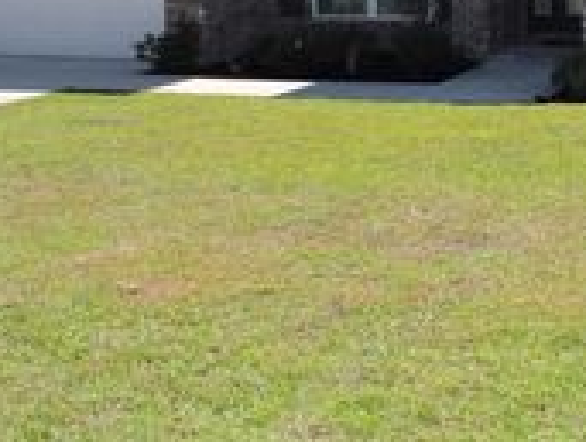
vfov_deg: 20.2
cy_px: -39
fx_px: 1188
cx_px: 507
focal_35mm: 70
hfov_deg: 26.9
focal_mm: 4.3
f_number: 3
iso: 200
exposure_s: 1/1600
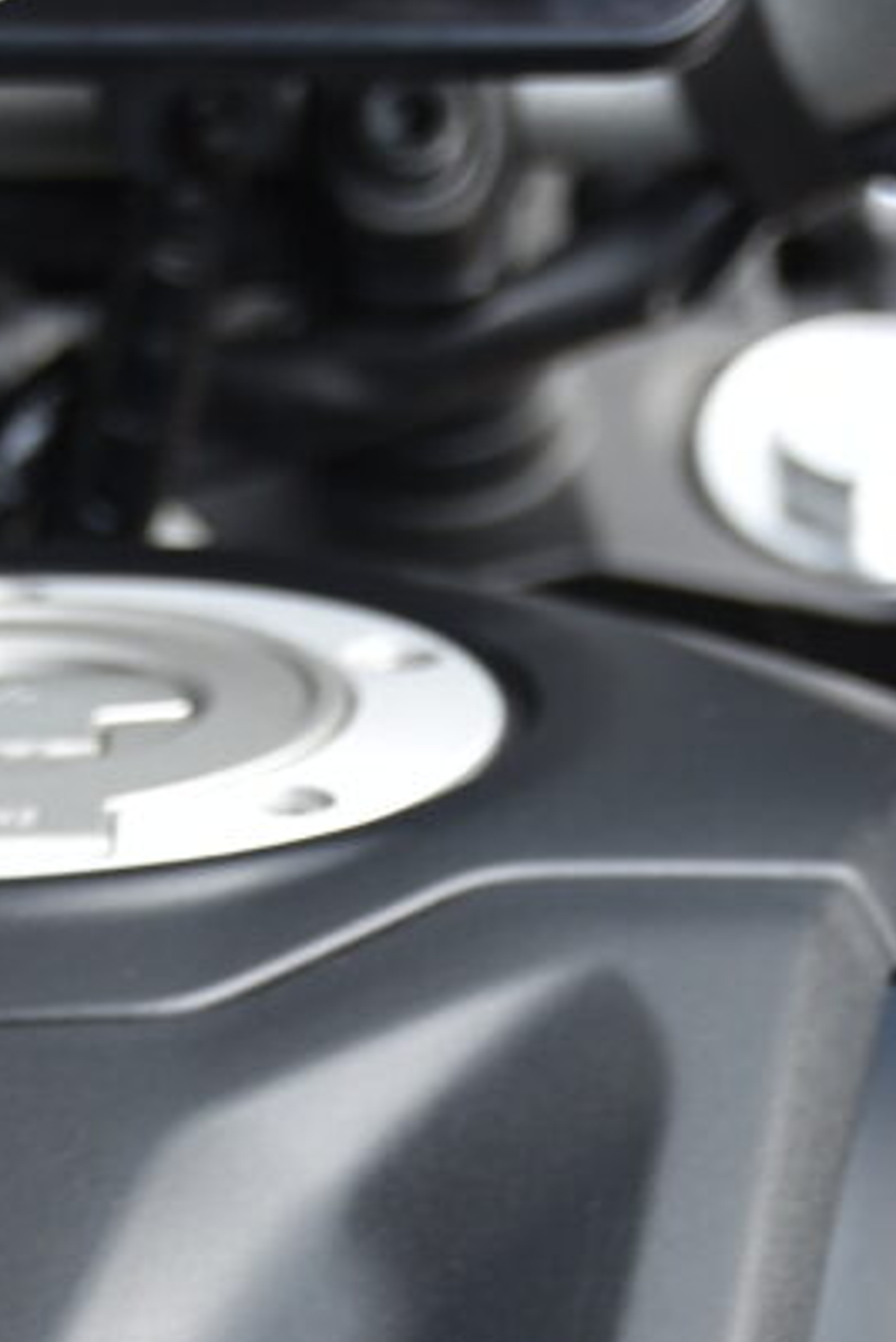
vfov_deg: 6.9
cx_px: 381
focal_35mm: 288
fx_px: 10742
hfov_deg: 4.8
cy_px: 2838
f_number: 3.2
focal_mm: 45
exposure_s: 1/60
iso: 100
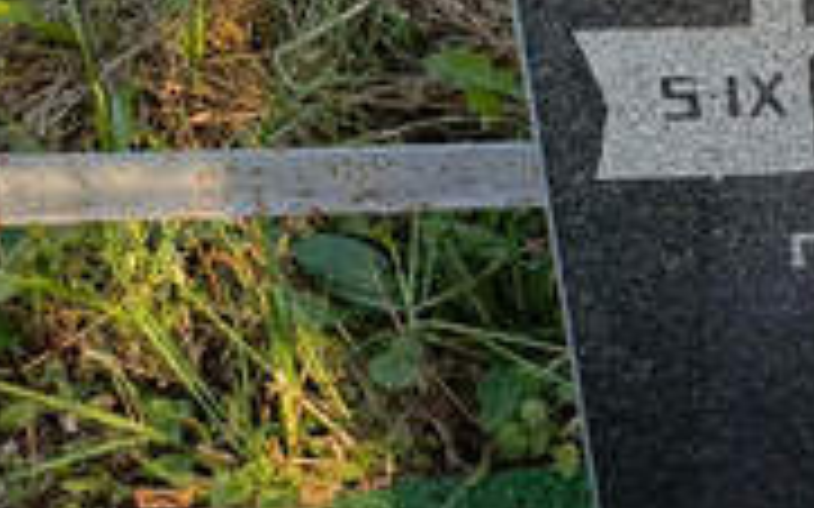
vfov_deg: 11.2
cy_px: 112
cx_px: 1592
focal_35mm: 117
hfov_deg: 14.8
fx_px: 2595
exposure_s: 1/184
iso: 112
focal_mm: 4.76
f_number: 1.69
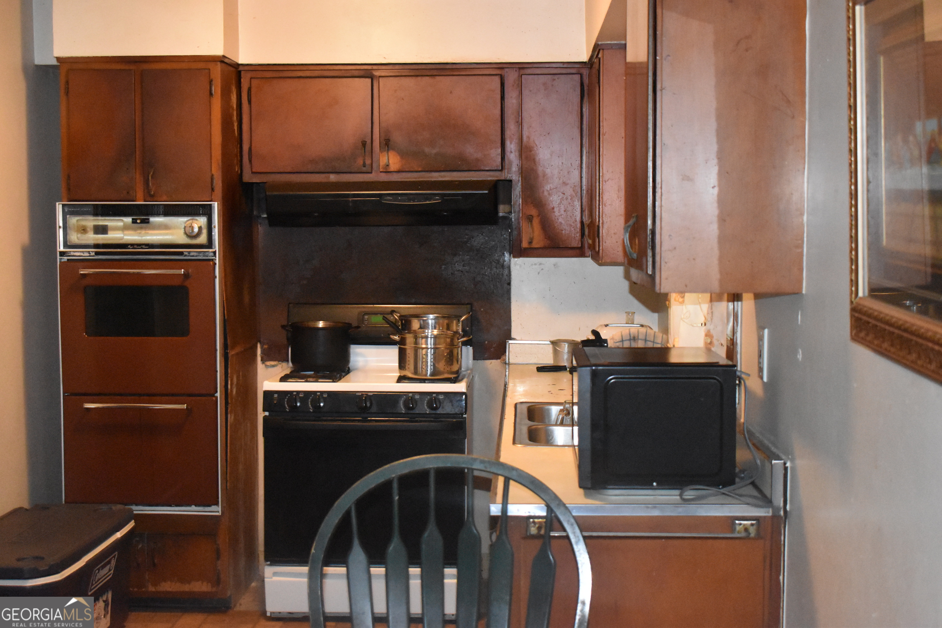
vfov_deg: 26.5
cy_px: 314
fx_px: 1334
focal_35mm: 51
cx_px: 471
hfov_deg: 38.9
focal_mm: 34
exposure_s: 1/200
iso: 7200
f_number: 4.5
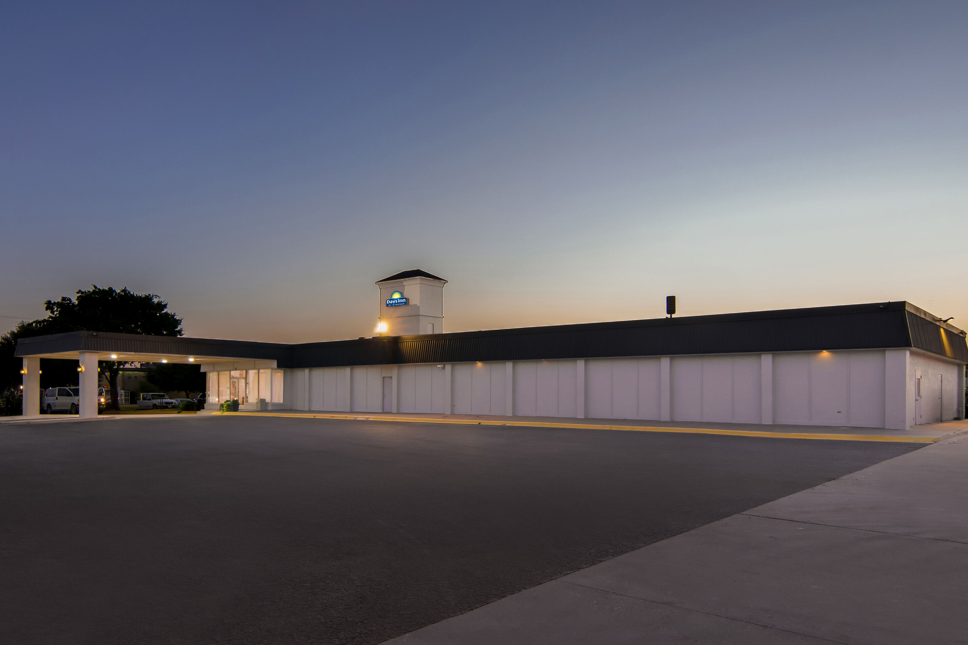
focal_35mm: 24
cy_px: 310
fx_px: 632
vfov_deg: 54.0
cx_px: 477
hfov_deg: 74.9
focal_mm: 15
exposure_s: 1/3
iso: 100
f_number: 8
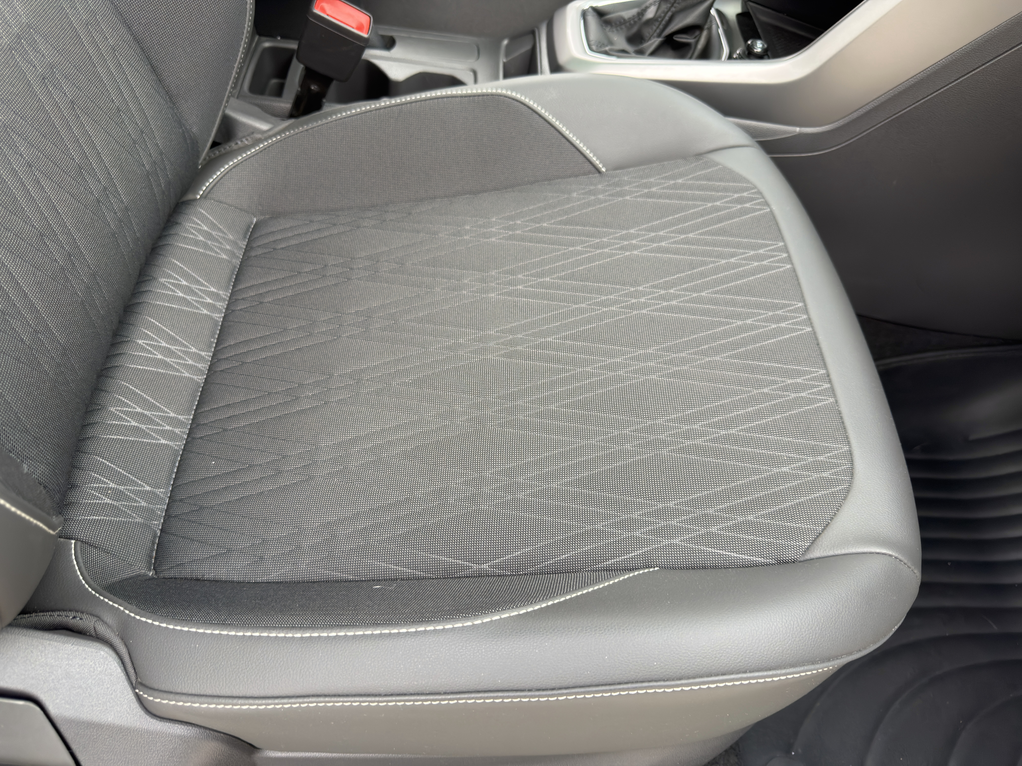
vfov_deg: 56.8
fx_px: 709
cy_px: 383
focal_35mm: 24
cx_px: 511
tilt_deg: -52.8
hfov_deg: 71.6
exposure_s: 1/60
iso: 200
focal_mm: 6.76
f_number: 1.78
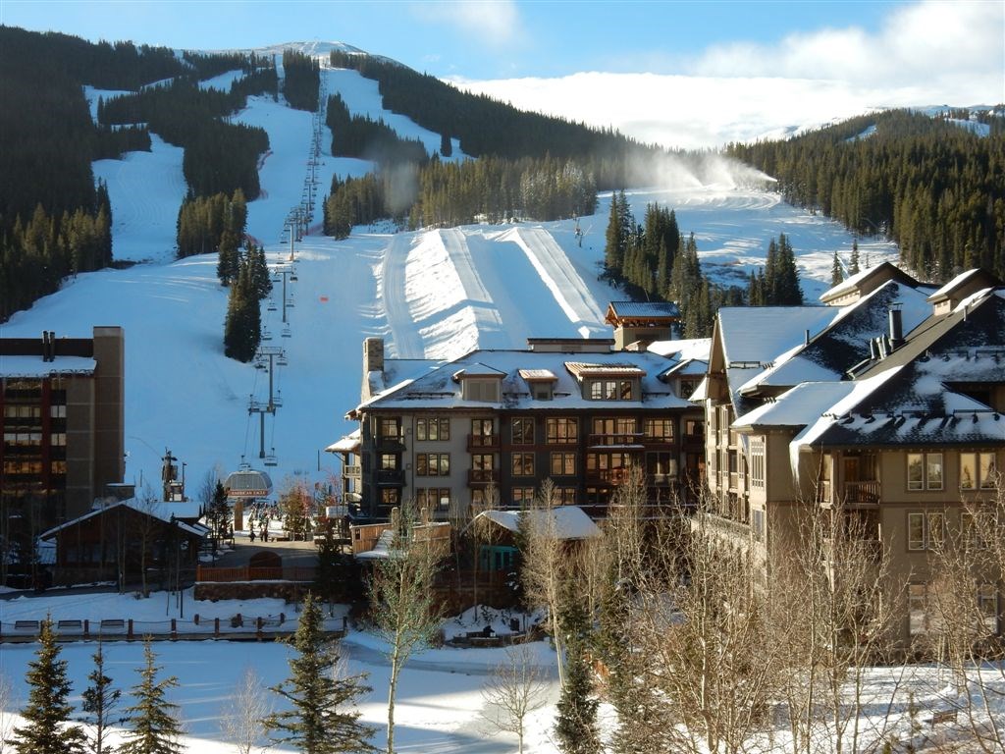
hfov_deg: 32.2
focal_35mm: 60
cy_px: 377
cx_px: 502
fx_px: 1742
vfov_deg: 24.4
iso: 125
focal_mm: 10.7
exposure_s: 1/320
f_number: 4.5
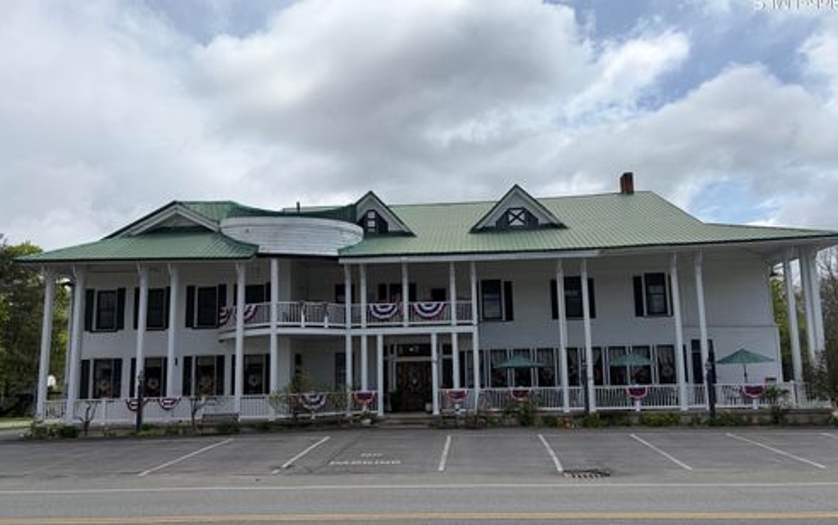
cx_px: 422
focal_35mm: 28
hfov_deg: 66.4
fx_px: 640
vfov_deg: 44.5
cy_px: 292
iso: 50
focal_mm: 5.96
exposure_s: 1/7813
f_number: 1.6
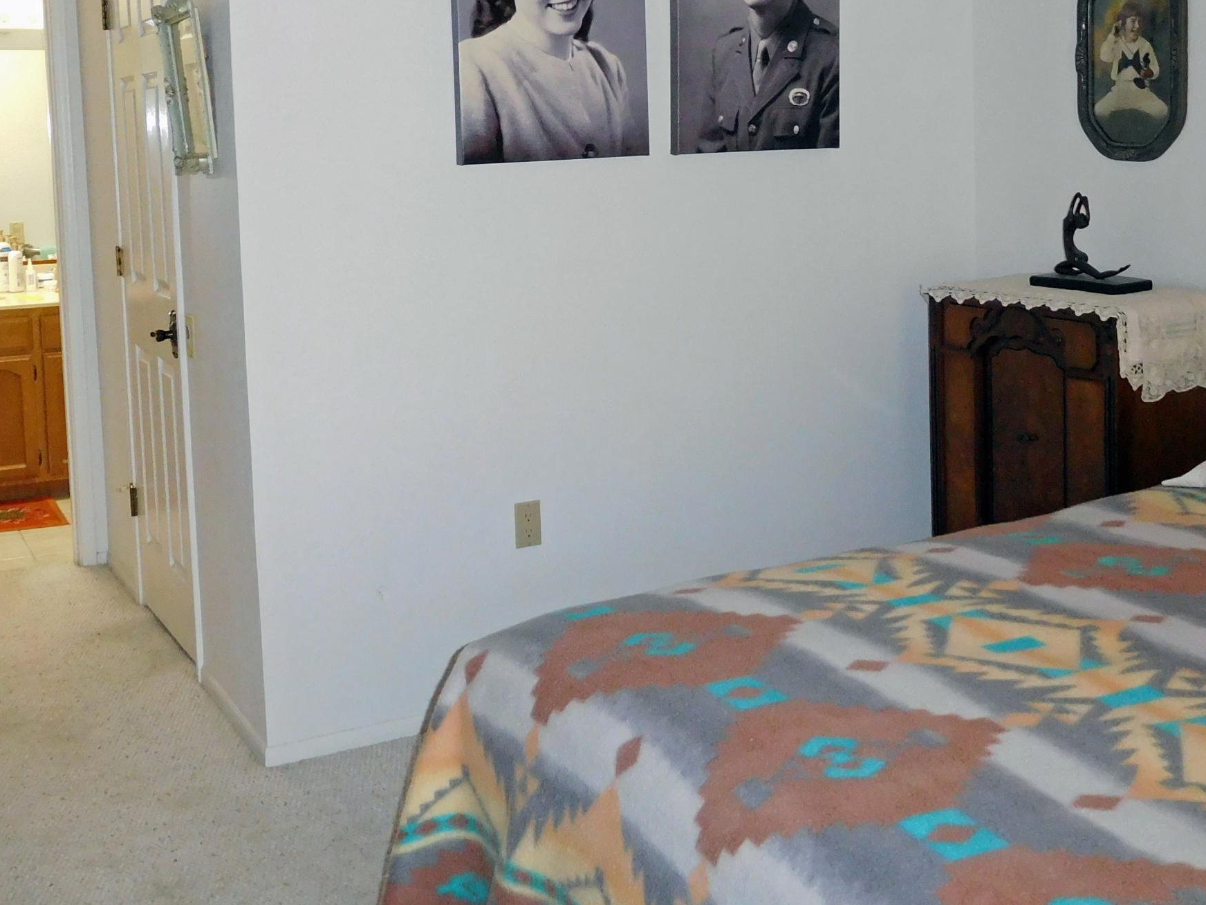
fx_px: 1498
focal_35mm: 43
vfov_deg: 33.1
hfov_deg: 43.8
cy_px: 248
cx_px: 566
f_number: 3.4
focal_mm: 4.5
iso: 450
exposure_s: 1/30
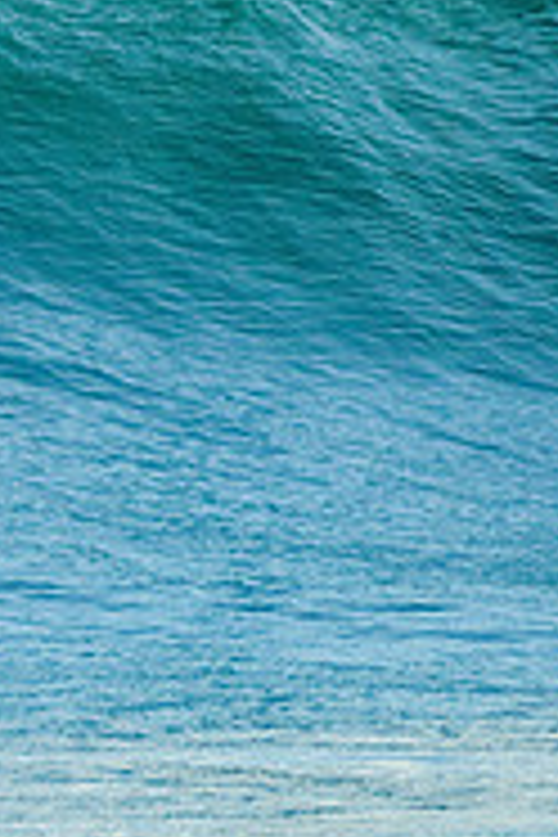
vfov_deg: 1.3
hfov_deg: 0.9
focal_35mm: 1557
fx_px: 36197
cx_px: -554
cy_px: 250
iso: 800
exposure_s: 1/1600
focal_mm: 500
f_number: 5.6
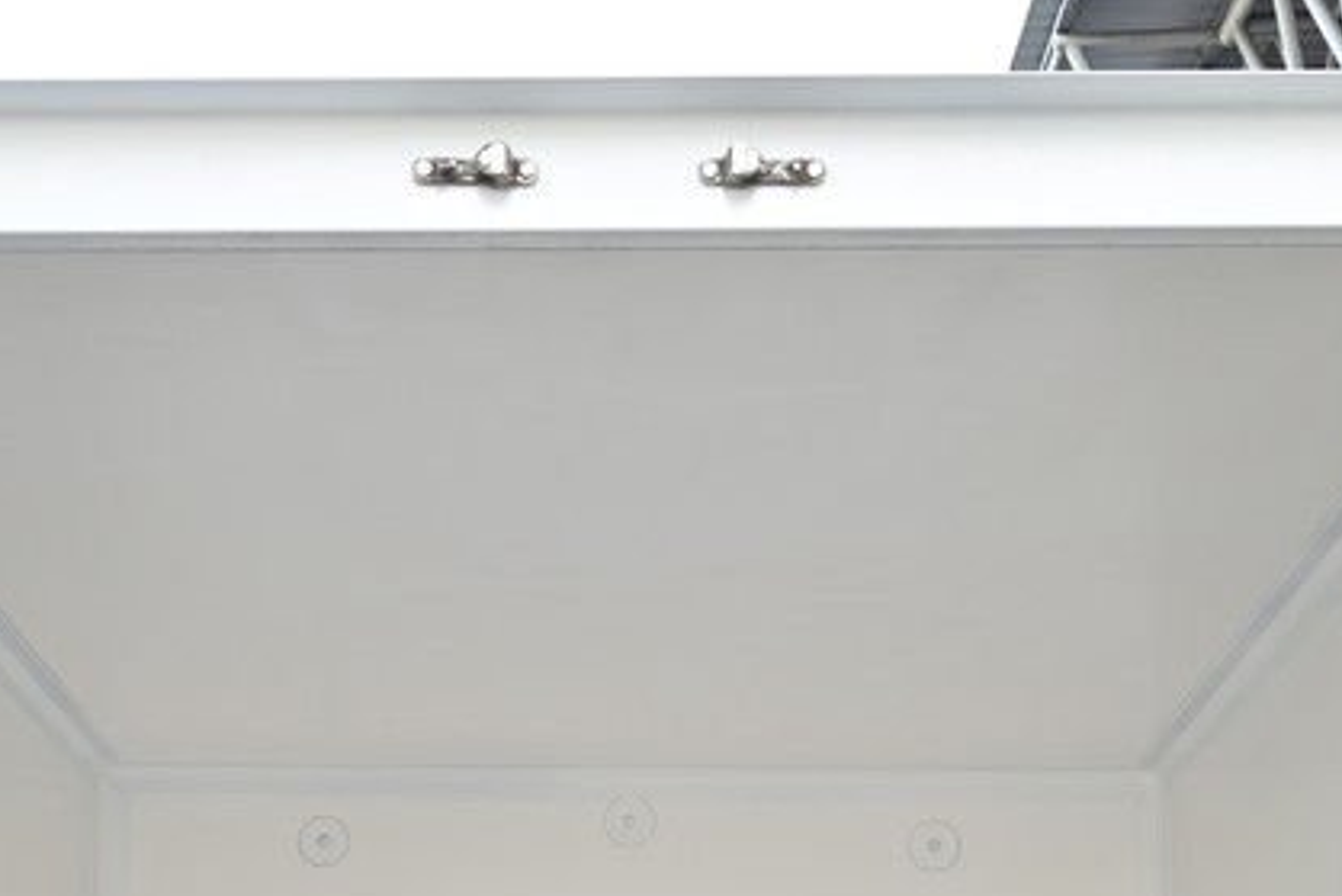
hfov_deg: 25.7
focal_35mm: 79
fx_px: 2946
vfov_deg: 16.4
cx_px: 626
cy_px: 1146
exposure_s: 1/30
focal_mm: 30
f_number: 6.7
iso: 100
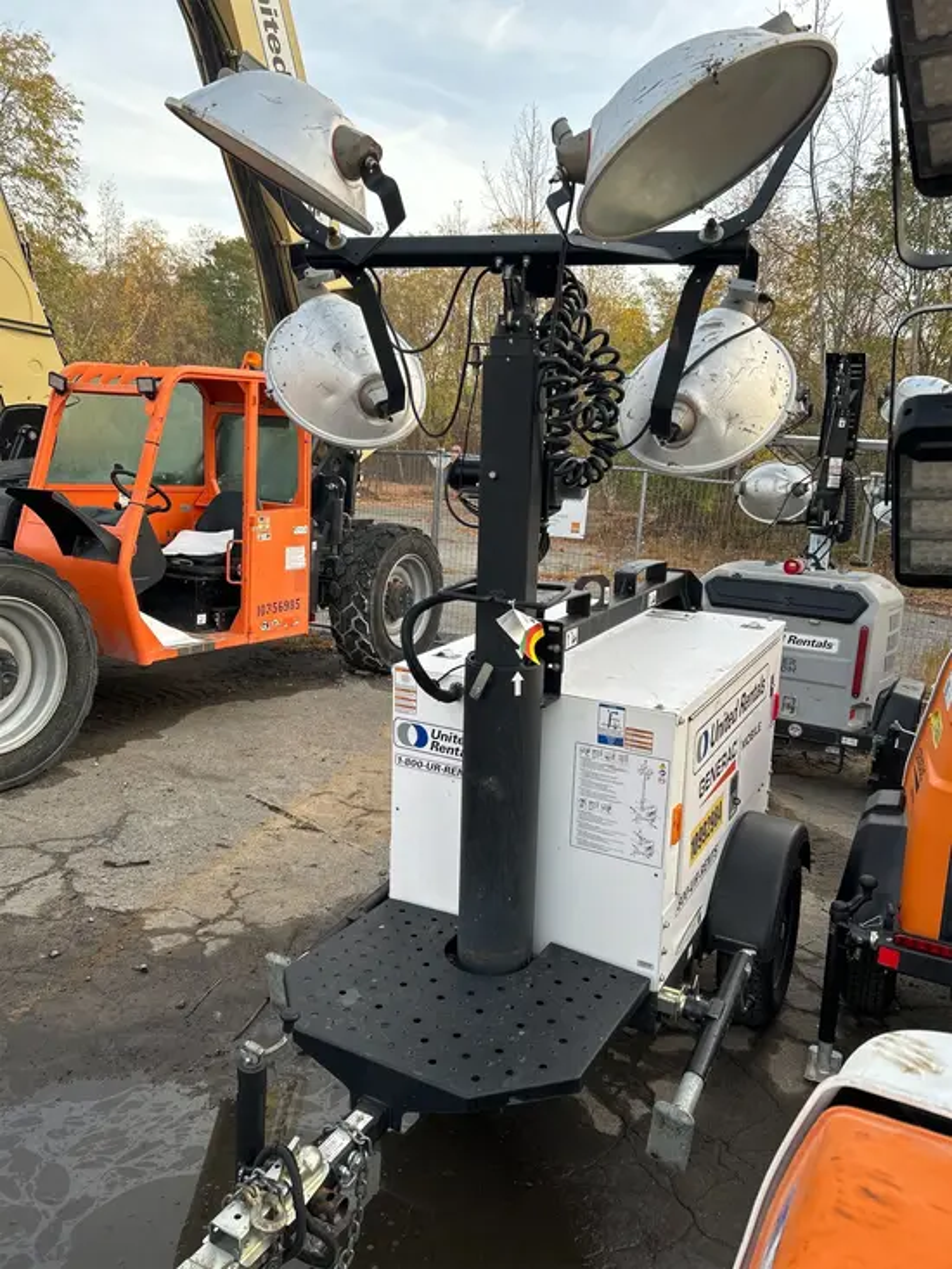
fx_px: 953
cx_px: 476
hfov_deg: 53.1
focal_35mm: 26
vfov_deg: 67.3
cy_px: 634
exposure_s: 1/186
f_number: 1.5
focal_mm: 5.7
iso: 40
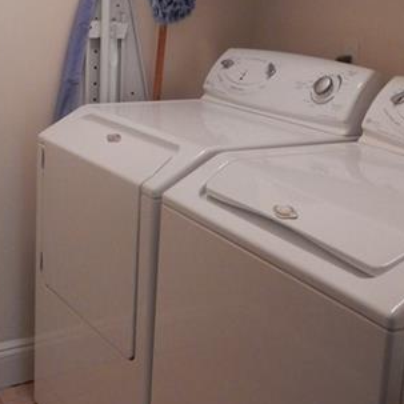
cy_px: 103
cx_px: 217
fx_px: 739
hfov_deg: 30.5
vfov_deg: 30.1
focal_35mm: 56
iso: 400
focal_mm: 4.5
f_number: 3.7
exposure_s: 1/13
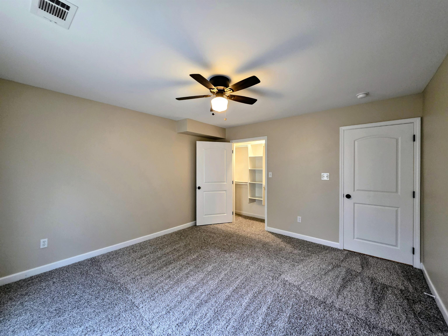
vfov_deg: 89.9
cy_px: 168
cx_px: 224
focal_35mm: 13
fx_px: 168
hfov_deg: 106.2
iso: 320
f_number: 1.9
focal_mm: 2.2
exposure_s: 1/60
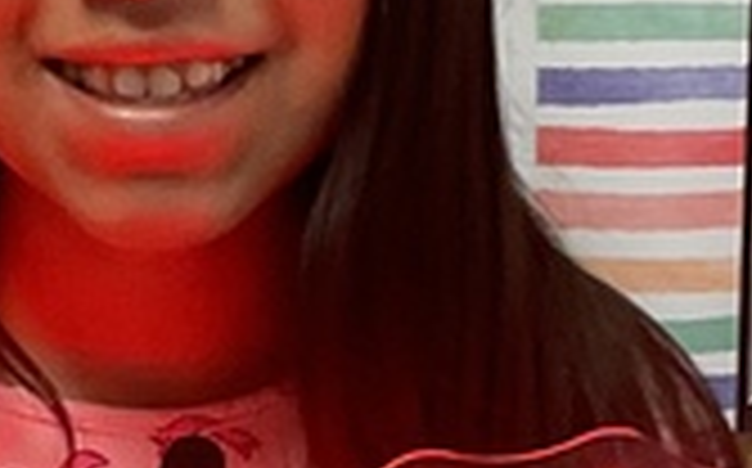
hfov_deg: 11.1
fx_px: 3870
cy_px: 702
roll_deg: -1.0
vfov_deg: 6.8
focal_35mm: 189
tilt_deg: -11.9
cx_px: 203
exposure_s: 1/60
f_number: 1.8
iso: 160
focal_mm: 3
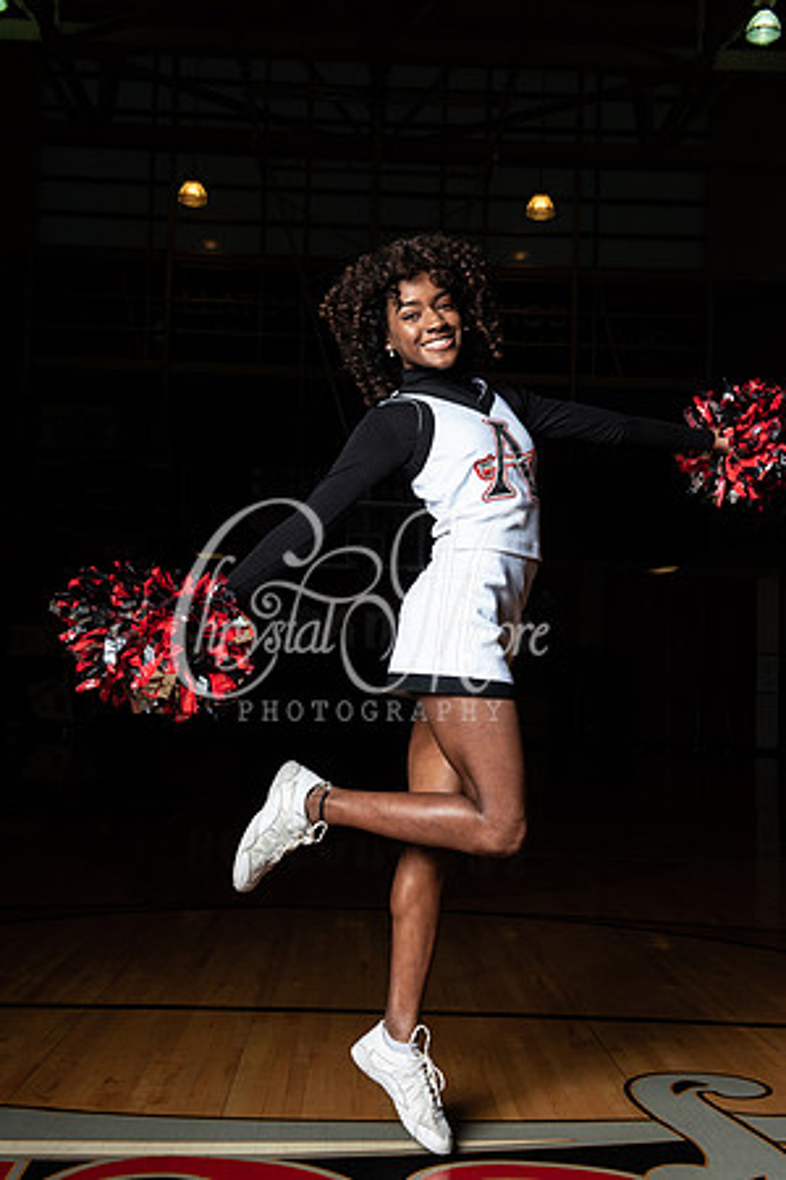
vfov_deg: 44.5
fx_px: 1441
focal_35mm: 44
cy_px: 590
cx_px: 393
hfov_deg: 30.5
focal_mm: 44
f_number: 14
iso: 320
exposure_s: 1/200
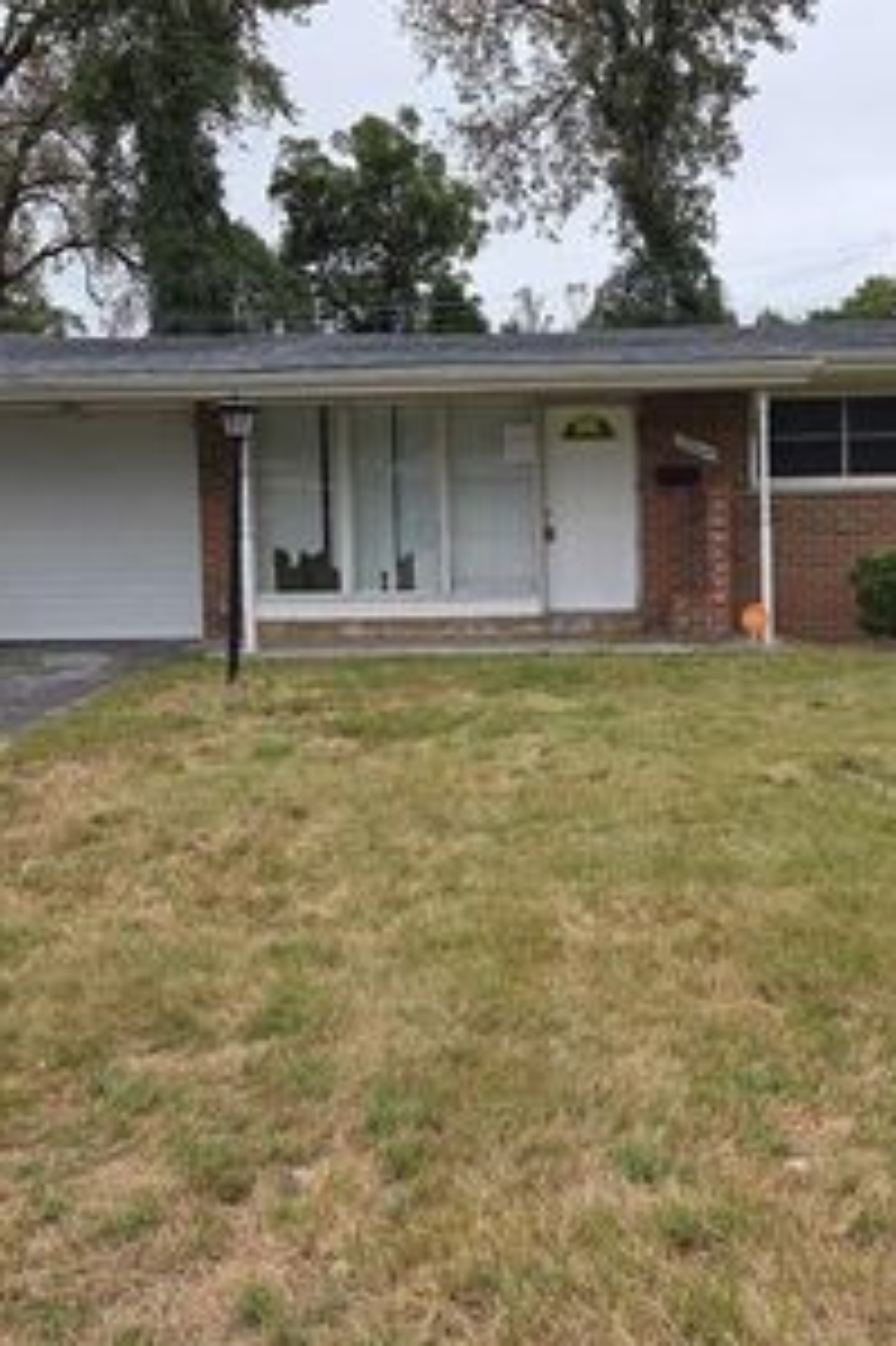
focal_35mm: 40
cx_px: 594
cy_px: 619
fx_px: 1495
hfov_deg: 33.1
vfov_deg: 48.4
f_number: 1.8
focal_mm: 5.4
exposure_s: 1/838
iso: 25
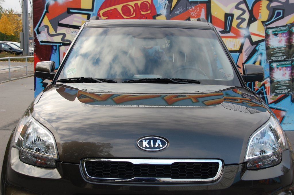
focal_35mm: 45
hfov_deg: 43.6
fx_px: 367
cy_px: 98
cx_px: 147
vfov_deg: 29.8
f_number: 5.6
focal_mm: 30
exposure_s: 1/125
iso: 200
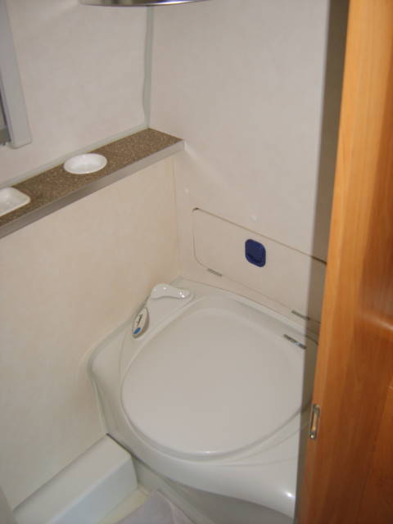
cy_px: 262
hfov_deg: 40.7
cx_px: 196
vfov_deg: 52.6
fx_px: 530
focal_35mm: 35
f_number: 2.8
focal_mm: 7.4
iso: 100
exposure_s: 1/30
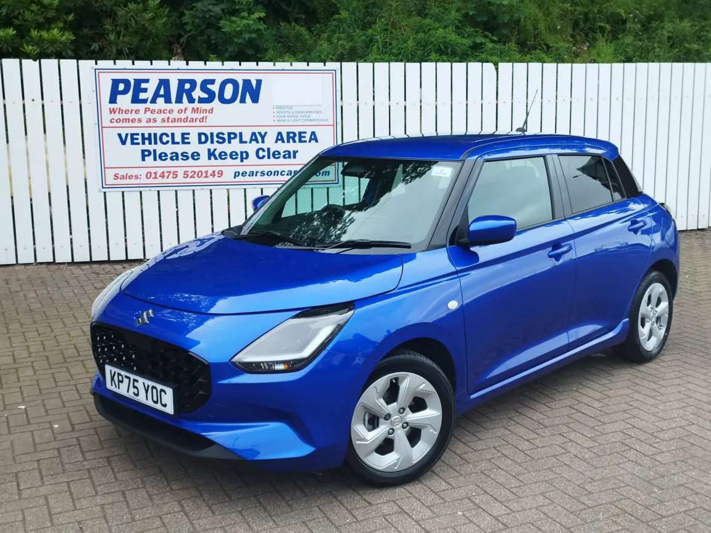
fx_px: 513
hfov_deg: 69.4
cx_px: 355
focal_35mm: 25
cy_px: 269
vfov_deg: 54.9
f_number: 1.89
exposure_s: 1/100
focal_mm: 5.89
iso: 60
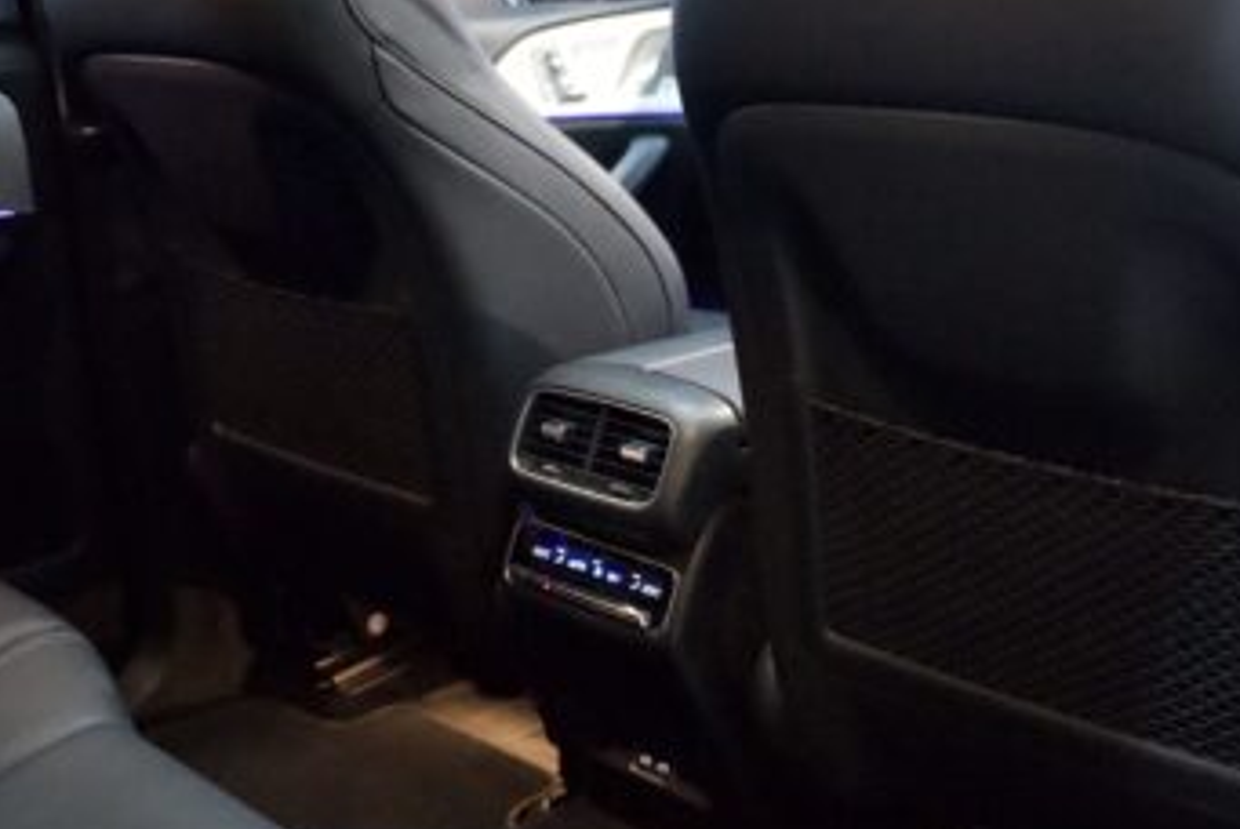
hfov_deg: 36.7
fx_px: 1862
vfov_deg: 25.1
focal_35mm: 54
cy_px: 389
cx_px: 509
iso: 8000
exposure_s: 1/80
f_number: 2.8
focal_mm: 24
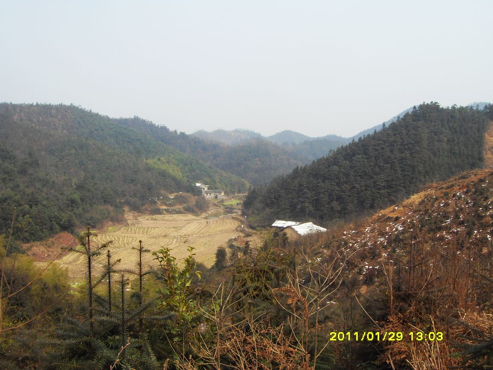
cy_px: 187
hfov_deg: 46.8
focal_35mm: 40
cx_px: 244
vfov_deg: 36.0
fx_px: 570
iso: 80
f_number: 6.2
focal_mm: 6.6
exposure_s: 1/180
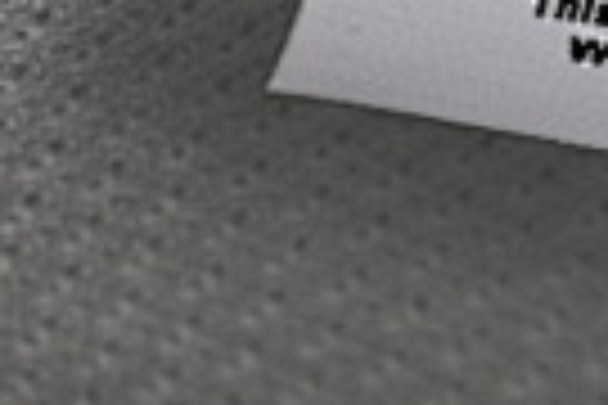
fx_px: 10149
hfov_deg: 3.4
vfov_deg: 2.3
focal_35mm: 601
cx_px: 1166
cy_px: -68
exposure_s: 1/80
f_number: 7.1
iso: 160
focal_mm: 50
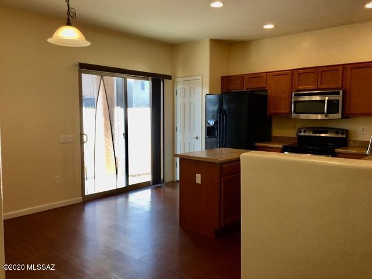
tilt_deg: -4.7
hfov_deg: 61.7
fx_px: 312
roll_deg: -0.1
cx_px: 186
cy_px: 140
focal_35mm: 29
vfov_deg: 48.2
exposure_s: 1/100
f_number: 2.2
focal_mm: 4.15
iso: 40
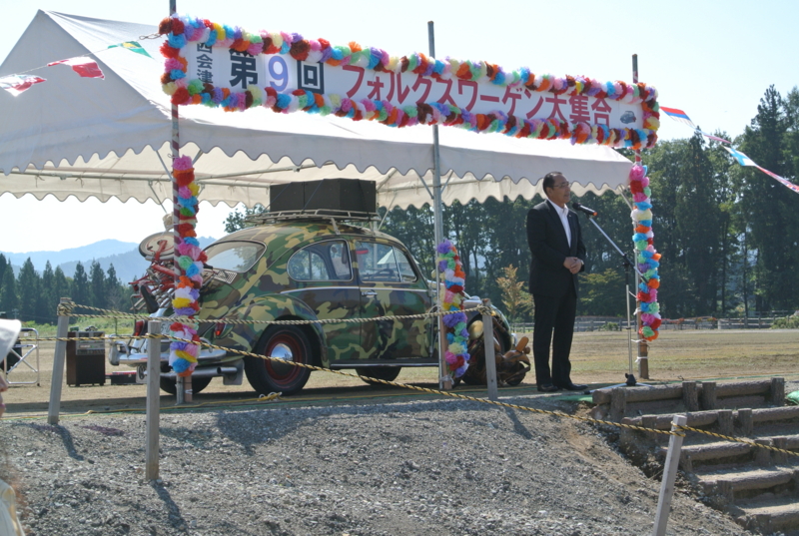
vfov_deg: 16.9
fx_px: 1801
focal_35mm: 81
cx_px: 400
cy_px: 268
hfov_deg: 25.0
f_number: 5.6
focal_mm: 30
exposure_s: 1/400
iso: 100
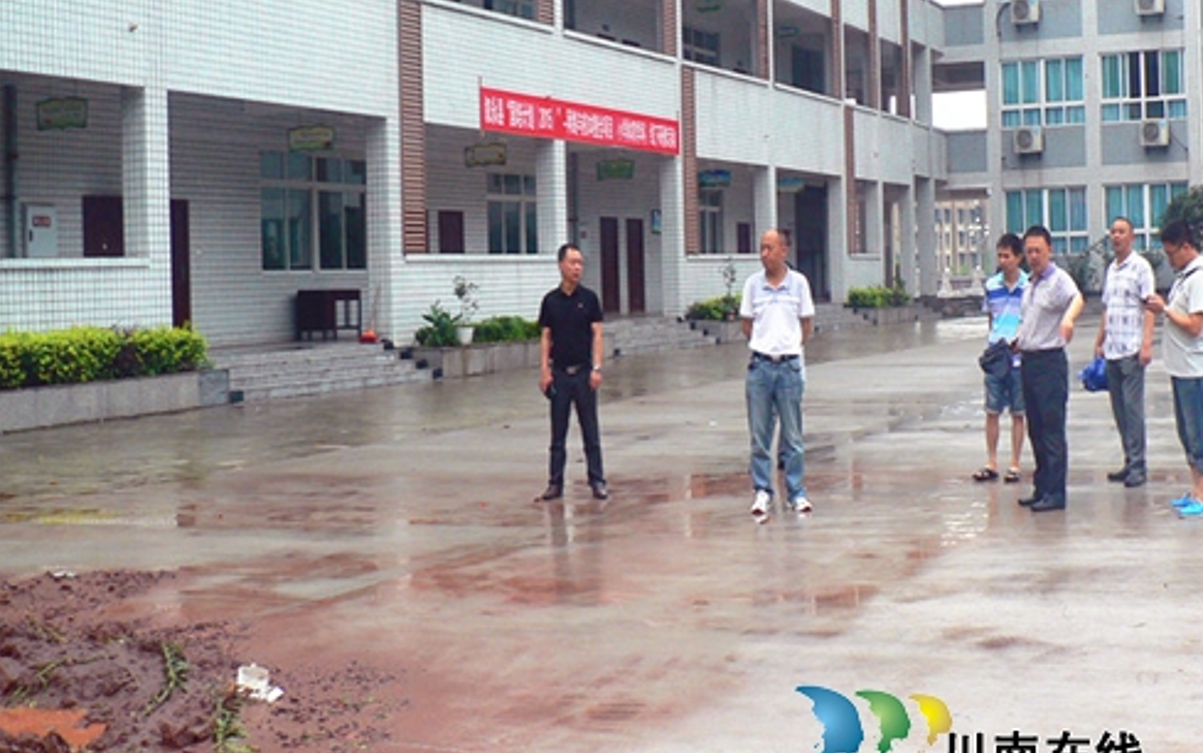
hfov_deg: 50.4
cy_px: 385
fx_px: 1279
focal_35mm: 39
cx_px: 613
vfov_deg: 32.8
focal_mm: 6
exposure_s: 1/80
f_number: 4
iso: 80
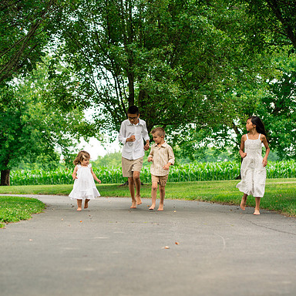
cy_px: 148
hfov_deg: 16.0
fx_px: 1054
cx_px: 136
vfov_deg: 16.0
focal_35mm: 109
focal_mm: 85
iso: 500
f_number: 3.5
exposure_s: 1/500
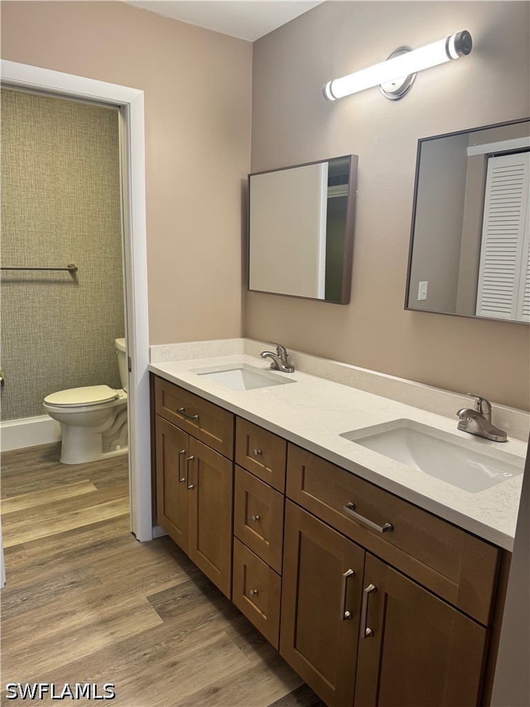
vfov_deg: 71.6
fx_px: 490
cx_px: 265
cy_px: 354
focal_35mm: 24
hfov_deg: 56.8
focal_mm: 6.76
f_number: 1.78
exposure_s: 1/60
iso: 125
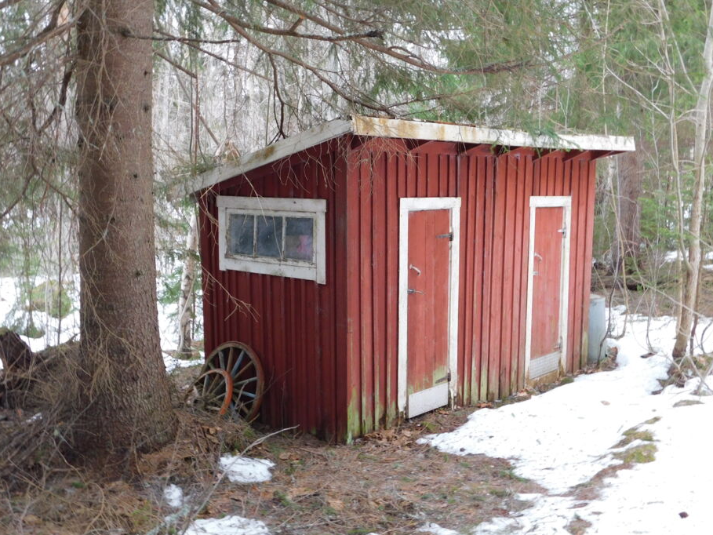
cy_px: 276
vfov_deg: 37.7
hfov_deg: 49.0
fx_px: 783
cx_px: 373
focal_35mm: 38
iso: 200
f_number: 3.5
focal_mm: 6.3
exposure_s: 1/30
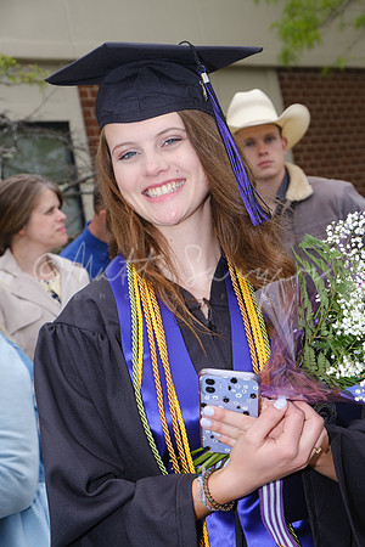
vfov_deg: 33.9
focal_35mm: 59
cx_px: 182
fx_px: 897
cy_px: 274
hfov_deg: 23.0
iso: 200
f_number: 5.6
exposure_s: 1/180
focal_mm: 39
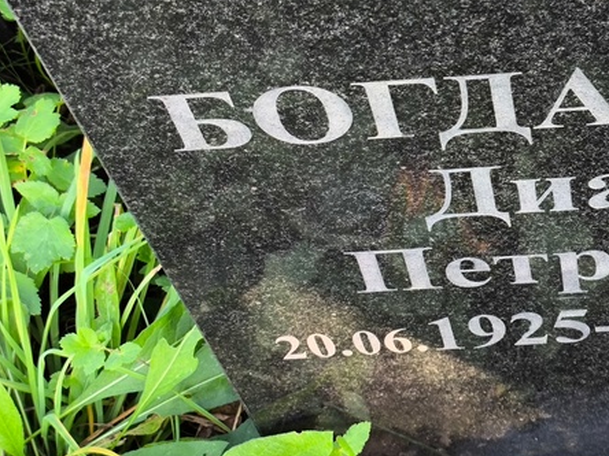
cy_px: 92
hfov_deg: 21.3
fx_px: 1583
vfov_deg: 16.3
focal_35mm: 90
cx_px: 534
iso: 80
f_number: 1.7
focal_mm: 4.71
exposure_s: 1/100
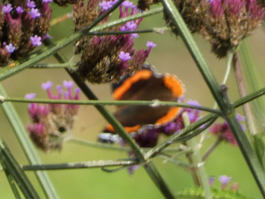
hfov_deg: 1.7
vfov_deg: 1.2
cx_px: 132
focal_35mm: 1200
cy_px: 100
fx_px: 9188
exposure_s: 1/125
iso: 160
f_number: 5.9
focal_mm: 215
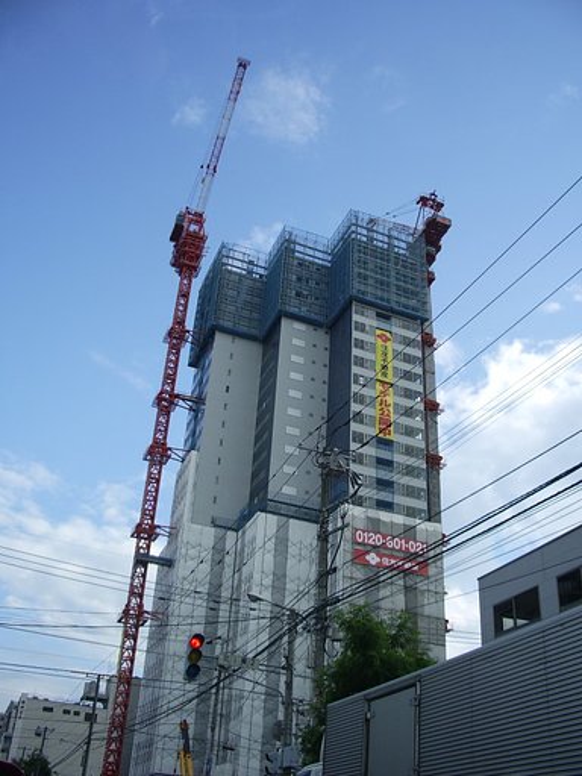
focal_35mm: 35
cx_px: 291
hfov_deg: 40.7
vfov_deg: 52.6
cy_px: 388
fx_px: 785
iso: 80
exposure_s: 1/250
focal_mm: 5.8
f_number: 4.3
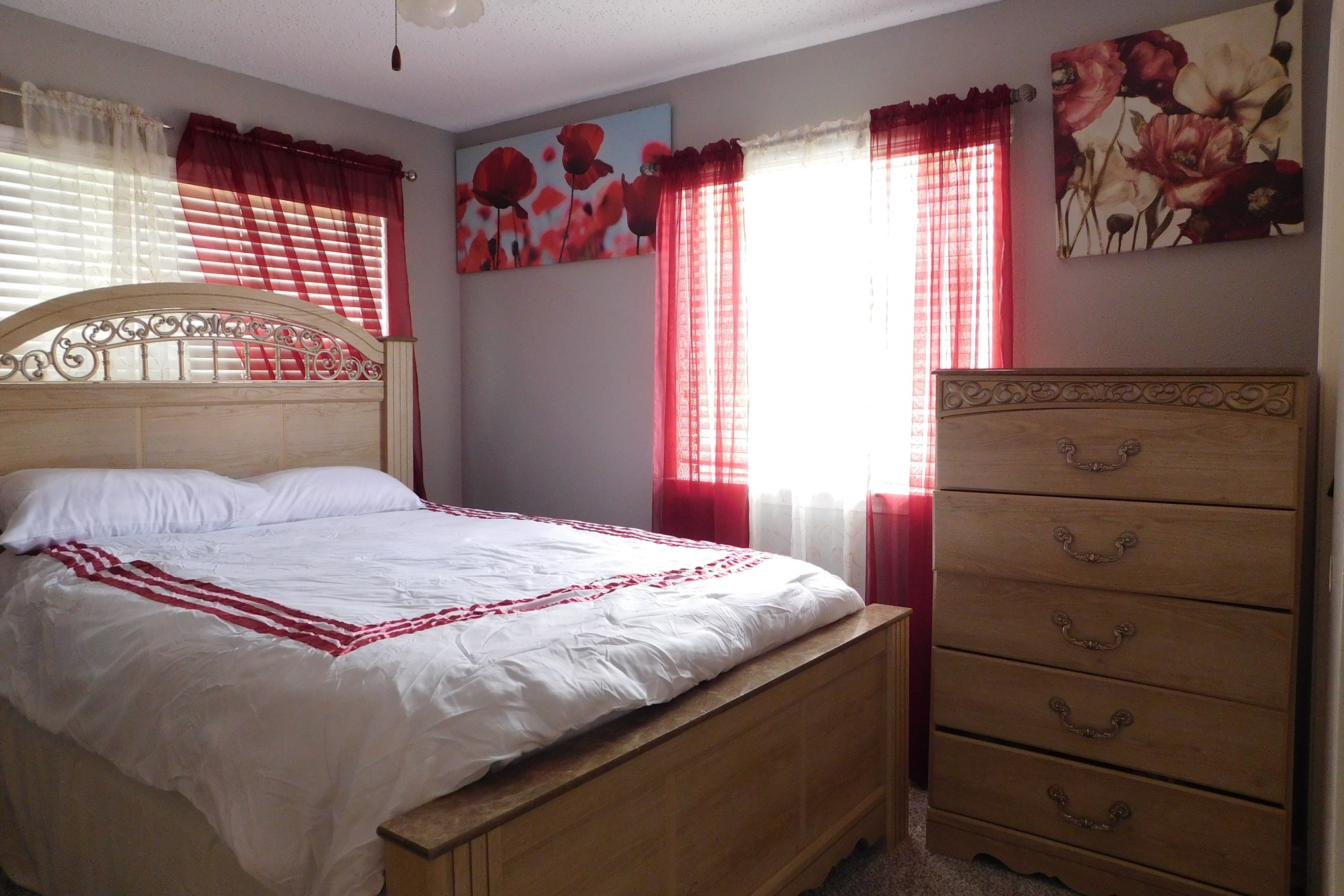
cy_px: 429
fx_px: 896
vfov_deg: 53.1
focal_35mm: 24
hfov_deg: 73.7
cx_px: 673
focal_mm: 4
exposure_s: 1/30
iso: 250
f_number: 3
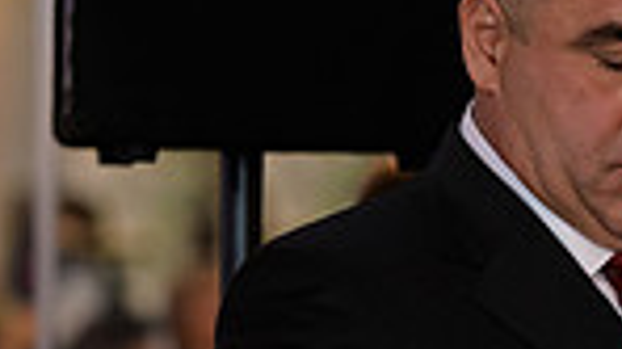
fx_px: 8142
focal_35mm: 494
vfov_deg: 2.5
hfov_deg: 4.4
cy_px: 153
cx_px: 626
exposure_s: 1/125
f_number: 3.2
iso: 1000
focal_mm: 120
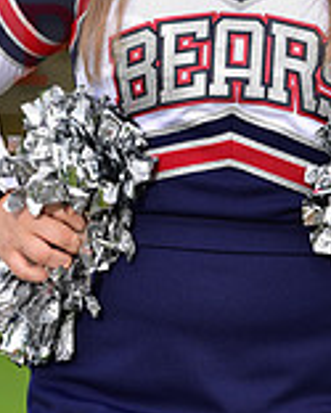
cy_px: 29
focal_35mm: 522
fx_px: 6386
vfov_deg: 3.7
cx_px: 293
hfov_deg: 3.0
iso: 160
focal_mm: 150
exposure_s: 1/250
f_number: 4.5
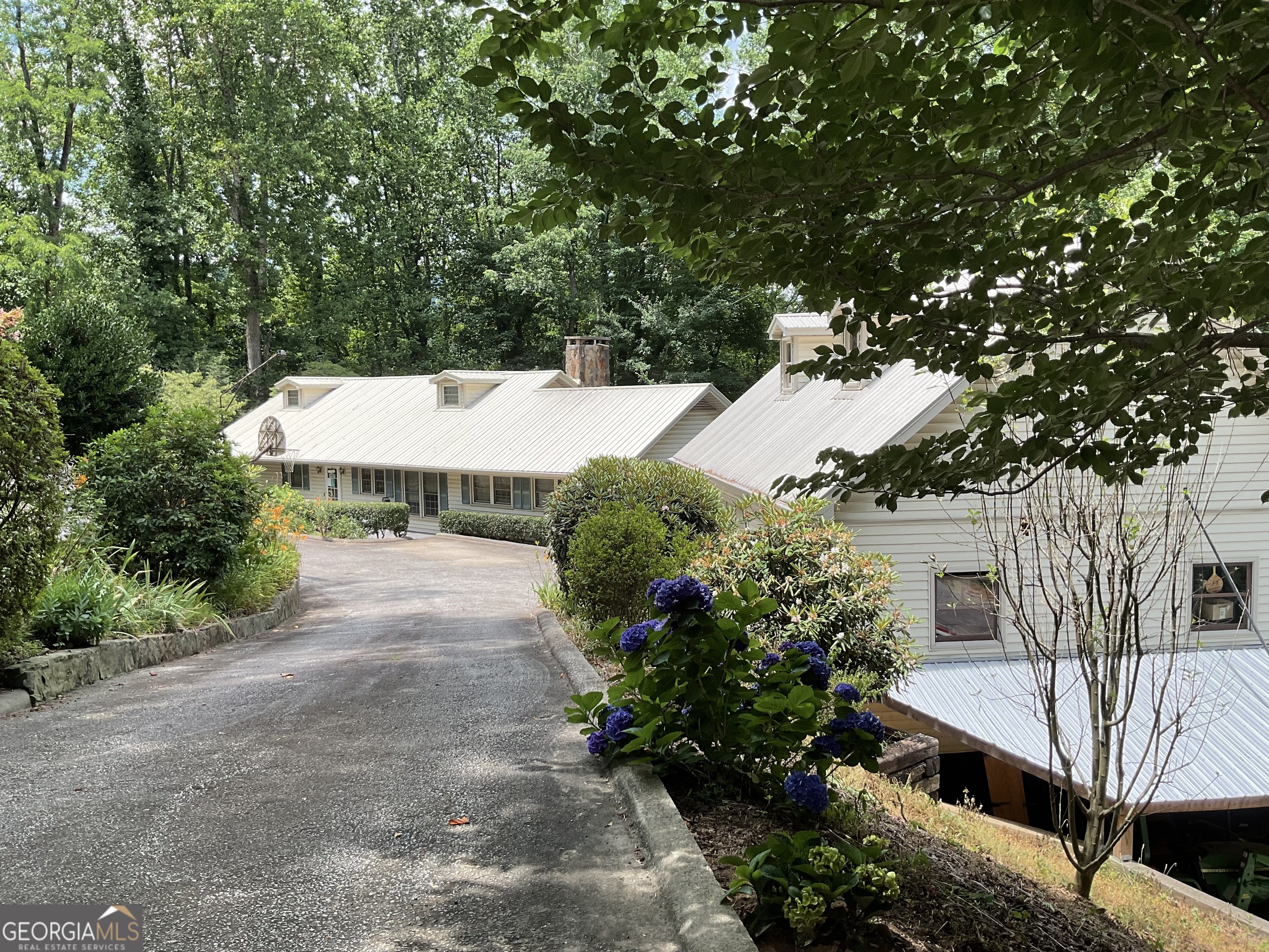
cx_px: 634
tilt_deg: -4.0
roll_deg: +0.8
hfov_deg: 61.7
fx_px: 1063
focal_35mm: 29
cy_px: 476
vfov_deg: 48.2
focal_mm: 3
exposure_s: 1/378
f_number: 1.8
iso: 16
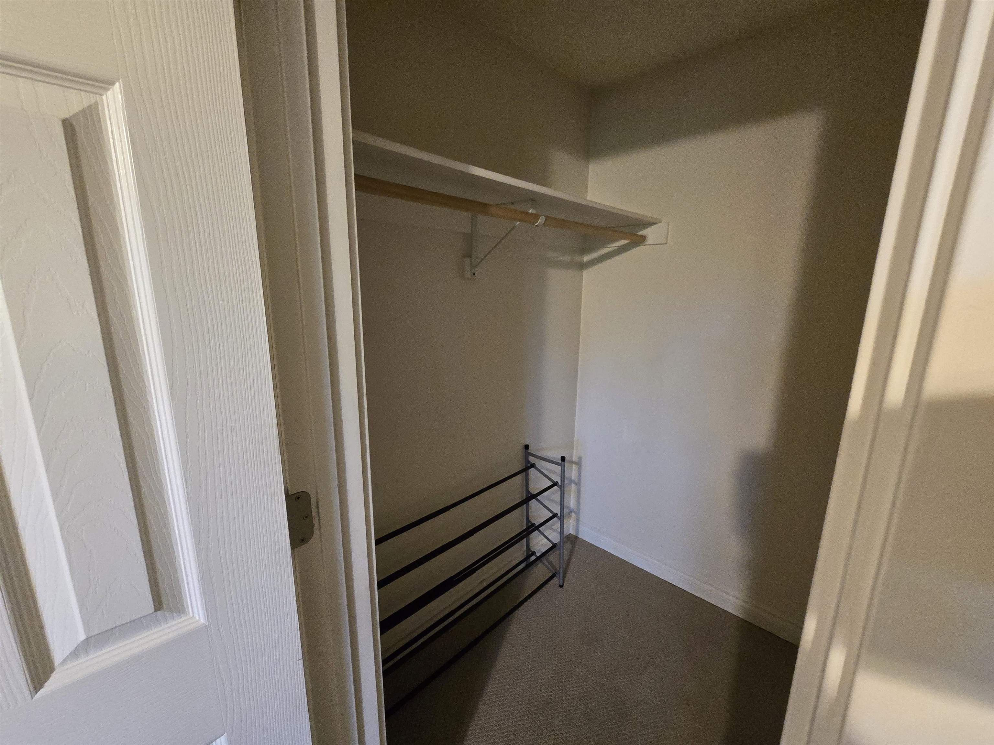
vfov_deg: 89.9
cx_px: 497
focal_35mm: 13
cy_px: 372
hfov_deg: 106.2
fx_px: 373
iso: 1000
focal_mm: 2.2
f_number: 2.2
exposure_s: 1/60
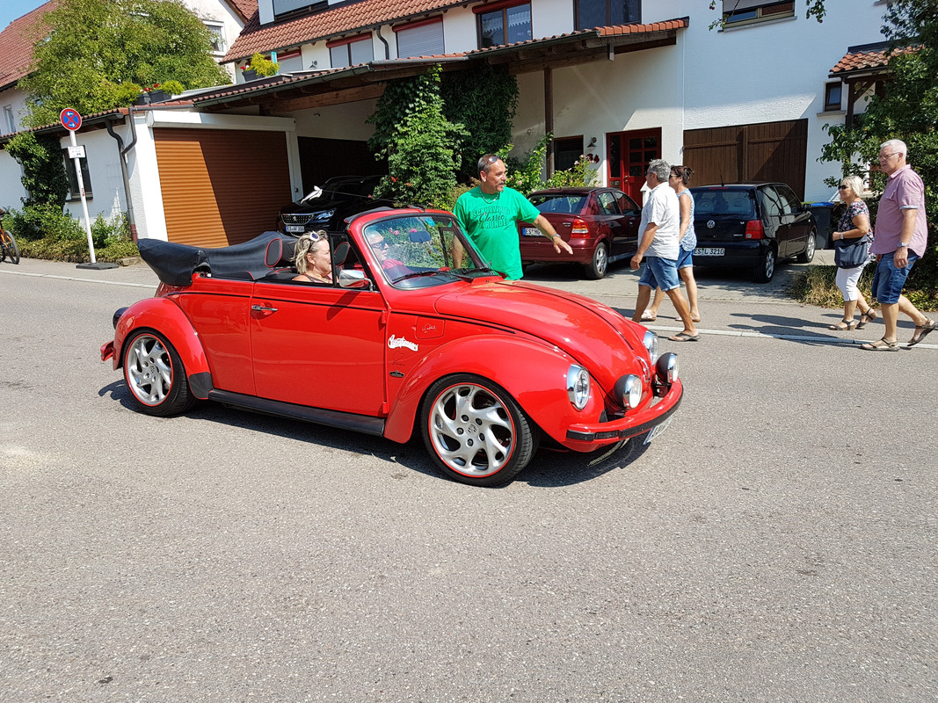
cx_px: 469
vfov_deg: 53.1
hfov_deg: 67.3
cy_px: 352
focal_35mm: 26
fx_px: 704
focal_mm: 4.2
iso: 40
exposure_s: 1/1484
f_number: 1.7
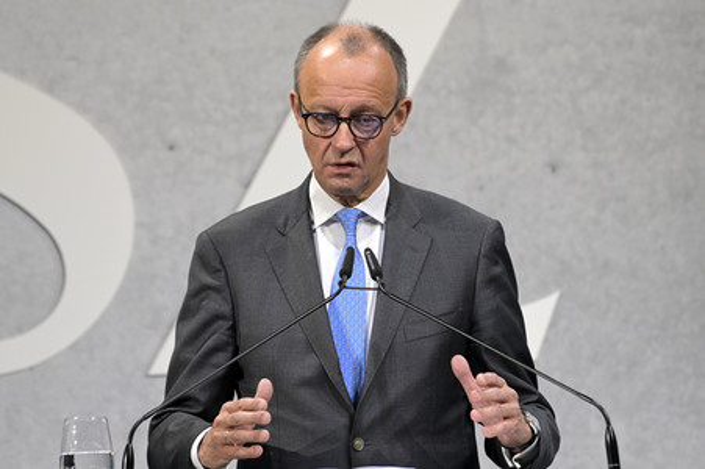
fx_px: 6262
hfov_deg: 6.4
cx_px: 352
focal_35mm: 320
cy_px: 234
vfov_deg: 4.3
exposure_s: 1/800
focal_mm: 320
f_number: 5.6
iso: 4000
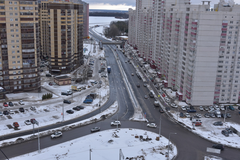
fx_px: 267
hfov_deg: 48.4
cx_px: 120
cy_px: 80
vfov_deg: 33.4
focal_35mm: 40
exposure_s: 1/250
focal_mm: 40
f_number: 7.1
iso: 400
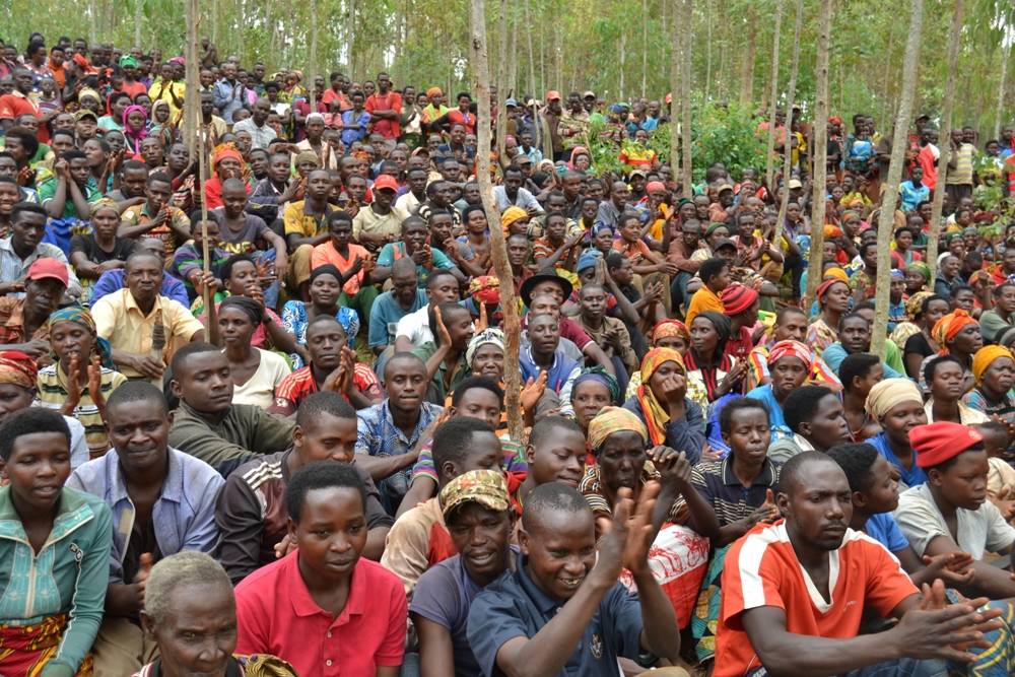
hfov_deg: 53.1
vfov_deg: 36.9
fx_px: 1015
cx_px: 508
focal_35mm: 36
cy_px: 338
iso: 125
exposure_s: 1/125
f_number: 5.6
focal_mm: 24
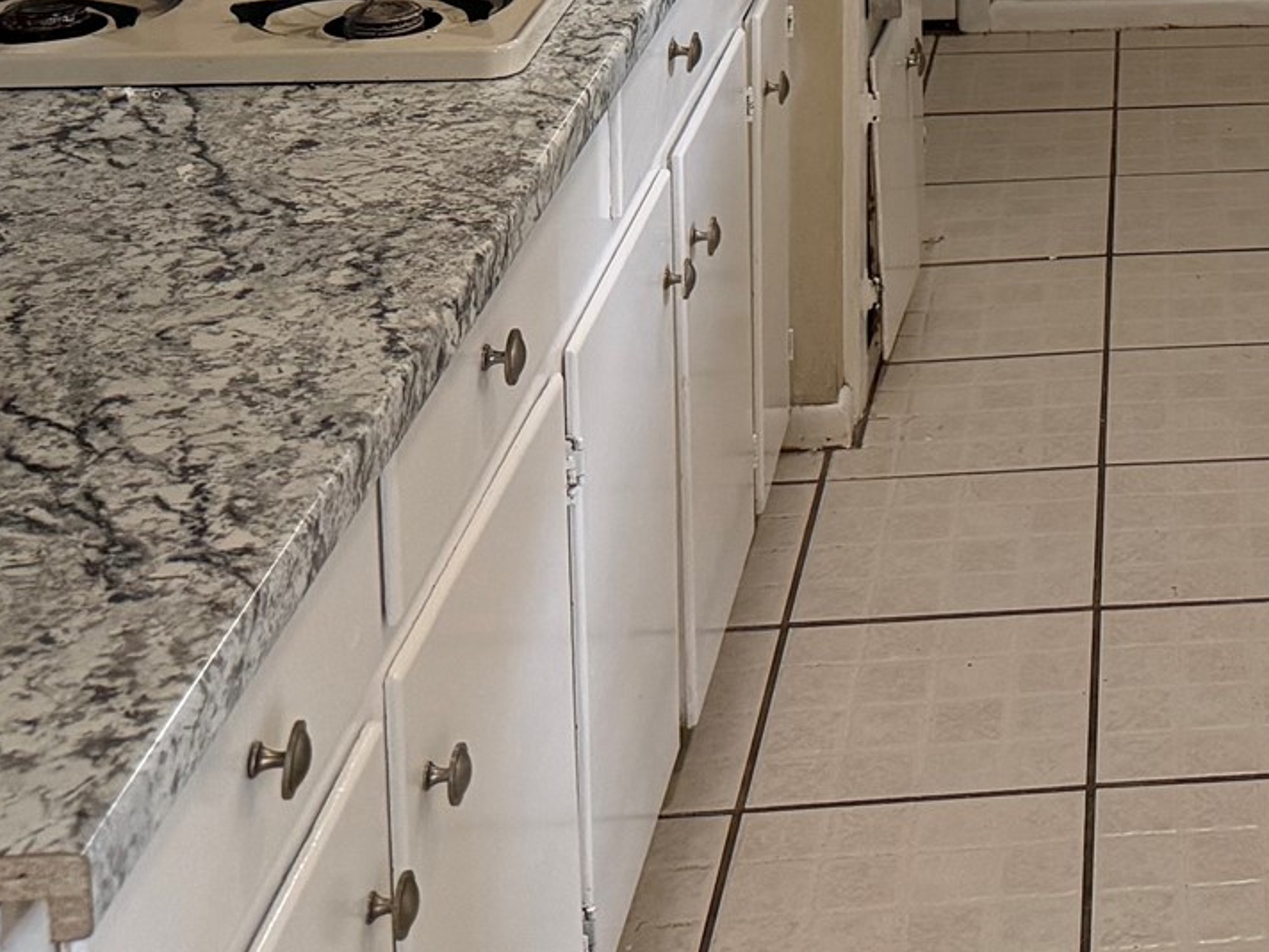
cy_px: -371
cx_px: 1577
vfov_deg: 19.3
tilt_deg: -8.6
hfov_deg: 25.0
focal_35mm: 69
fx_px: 2529
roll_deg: -2.2
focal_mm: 6.76
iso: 400
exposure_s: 1/120
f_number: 1.78
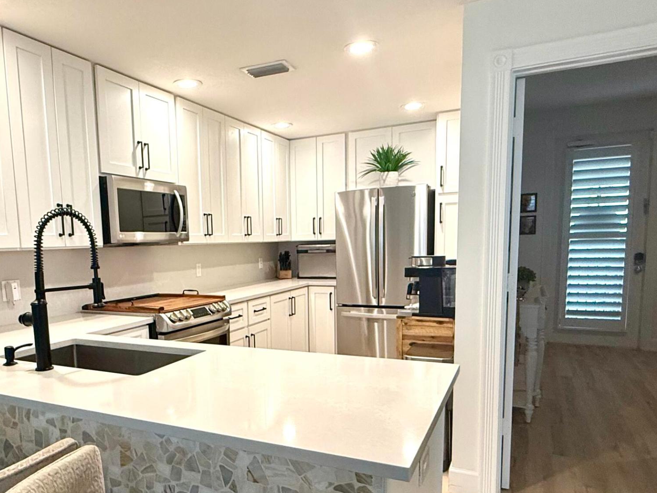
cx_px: 246
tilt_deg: -7.3
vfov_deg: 50.8
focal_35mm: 27
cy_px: 309
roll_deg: +1.6
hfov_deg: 64.4
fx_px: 512
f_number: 2.2
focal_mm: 2.22
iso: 200
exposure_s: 1/120
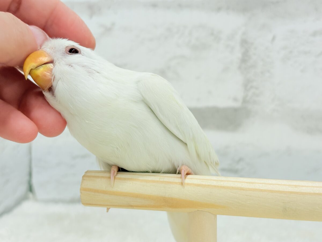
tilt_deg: -6.8
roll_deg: +0.9
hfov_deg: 36.8
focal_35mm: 52
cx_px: 161
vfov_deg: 28.0
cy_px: 121
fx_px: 484
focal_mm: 5.96
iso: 64
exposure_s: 1/100
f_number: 1.6
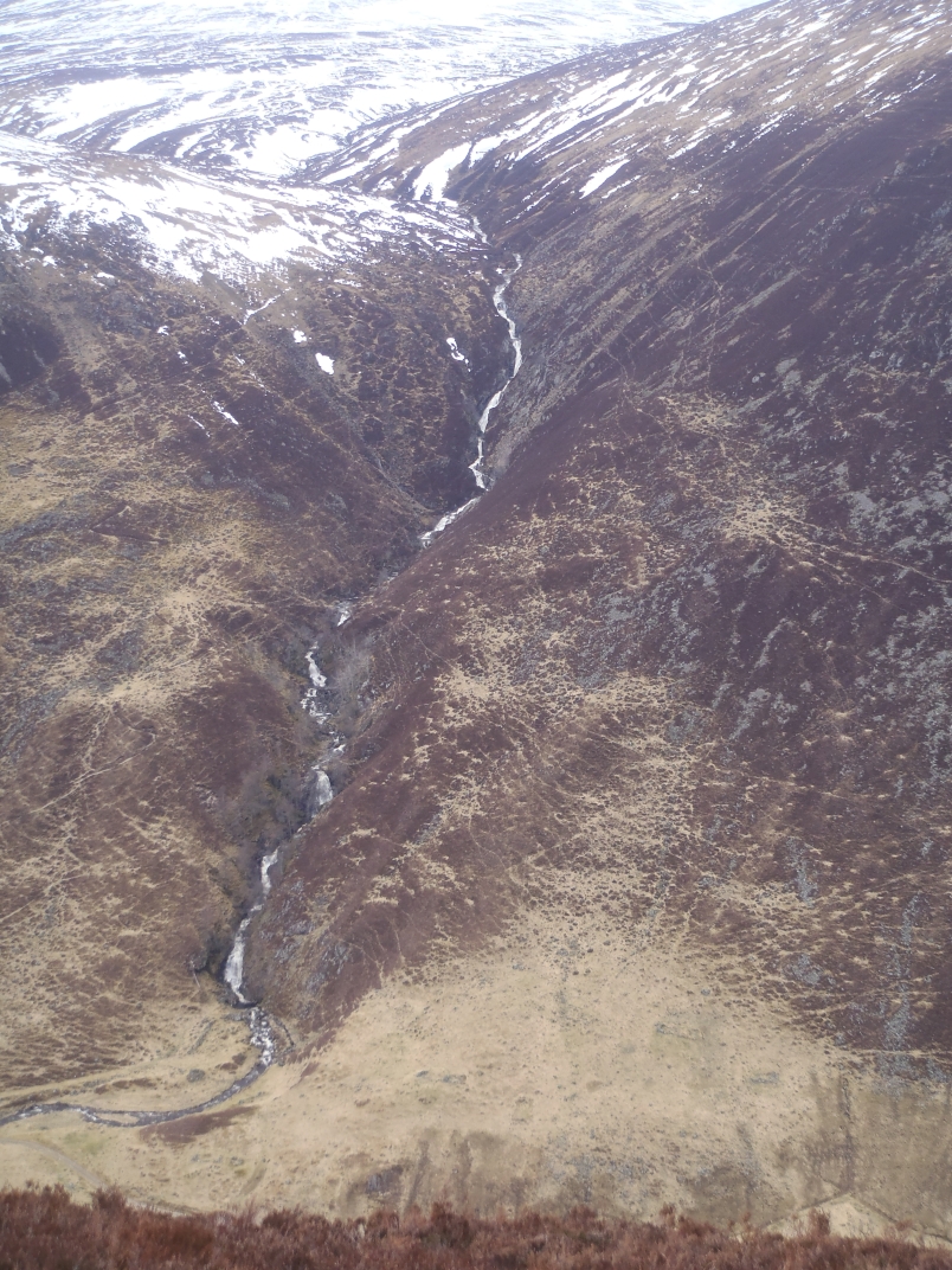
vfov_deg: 33.8
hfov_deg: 25.7
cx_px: 476
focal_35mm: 57
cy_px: 635
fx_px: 2090
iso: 80
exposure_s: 1/125
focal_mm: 10.34
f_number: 4.5
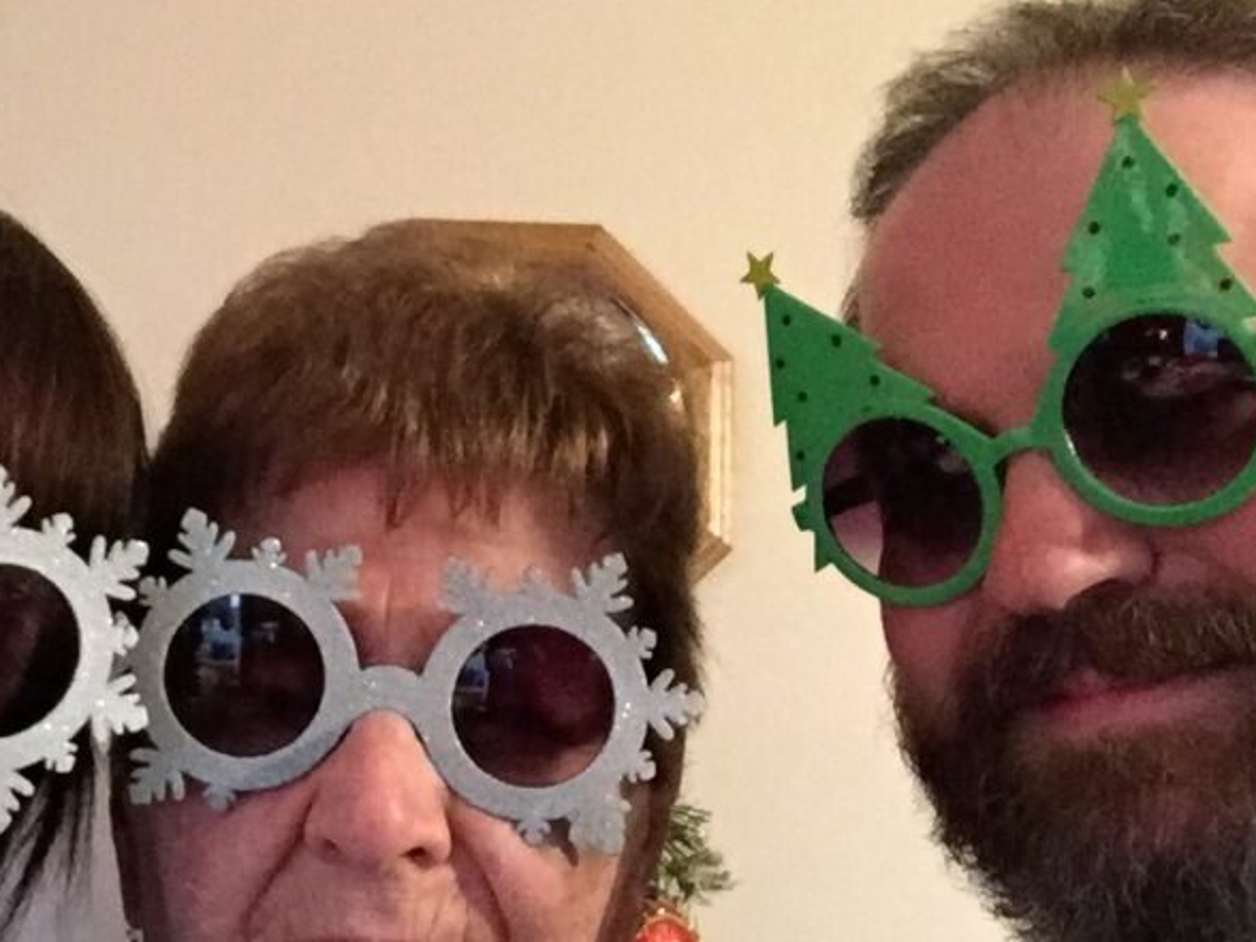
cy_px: 669
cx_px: 414
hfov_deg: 35.2
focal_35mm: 54
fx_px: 1959
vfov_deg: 26.8
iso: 800
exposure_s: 1/15
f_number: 2.2
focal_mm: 2.65
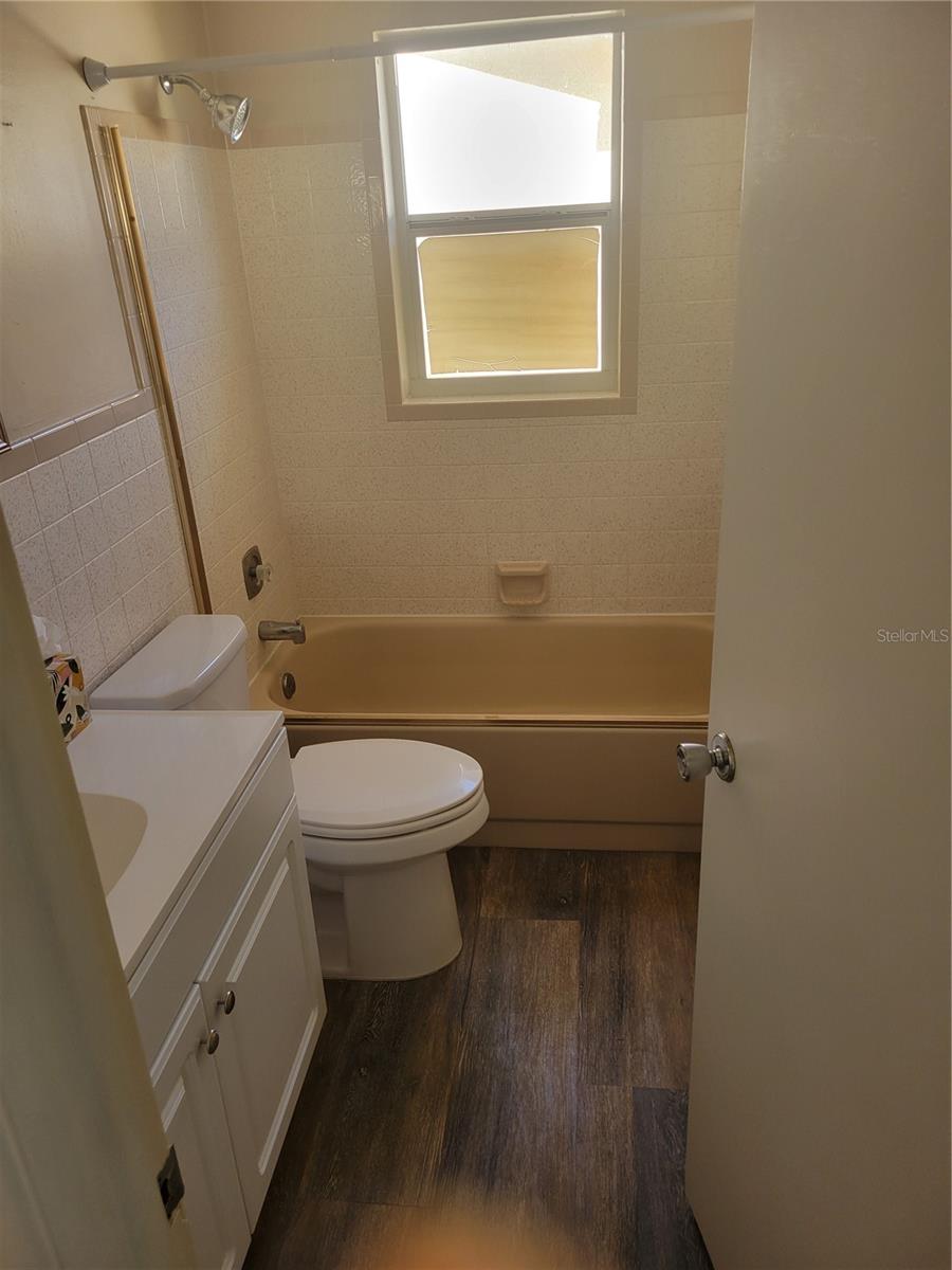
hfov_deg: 53.1
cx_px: 476
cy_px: 635
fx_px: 953
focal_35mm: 26
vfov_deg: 67.3
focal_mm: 5.4
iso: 50
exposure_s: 1/120
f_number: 1.8
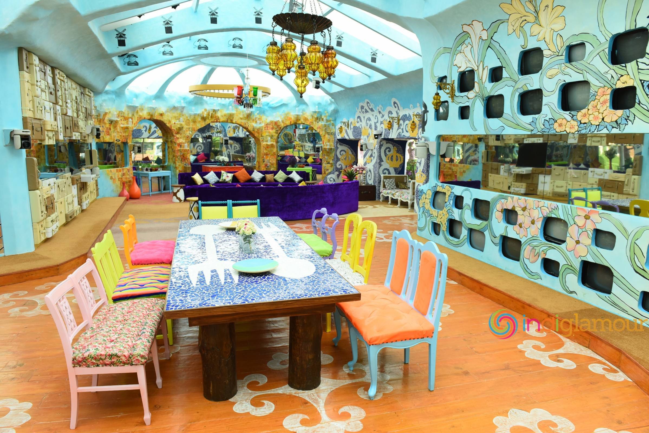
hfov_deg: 73.7
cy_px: 216
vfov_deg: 53.2
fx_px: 433
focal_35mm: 24
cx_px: 324
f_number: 5.6
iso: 640
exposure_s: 1/125
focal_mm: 24
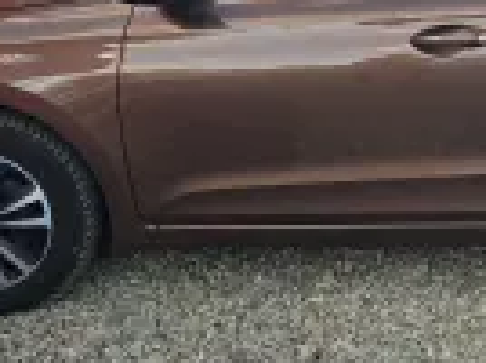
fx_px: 869
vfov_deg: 23.3
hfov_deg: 30.3
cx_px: 406
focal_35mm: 62
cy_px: 80
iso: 16
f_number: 1.7
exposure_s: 1/180
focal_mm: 6.3
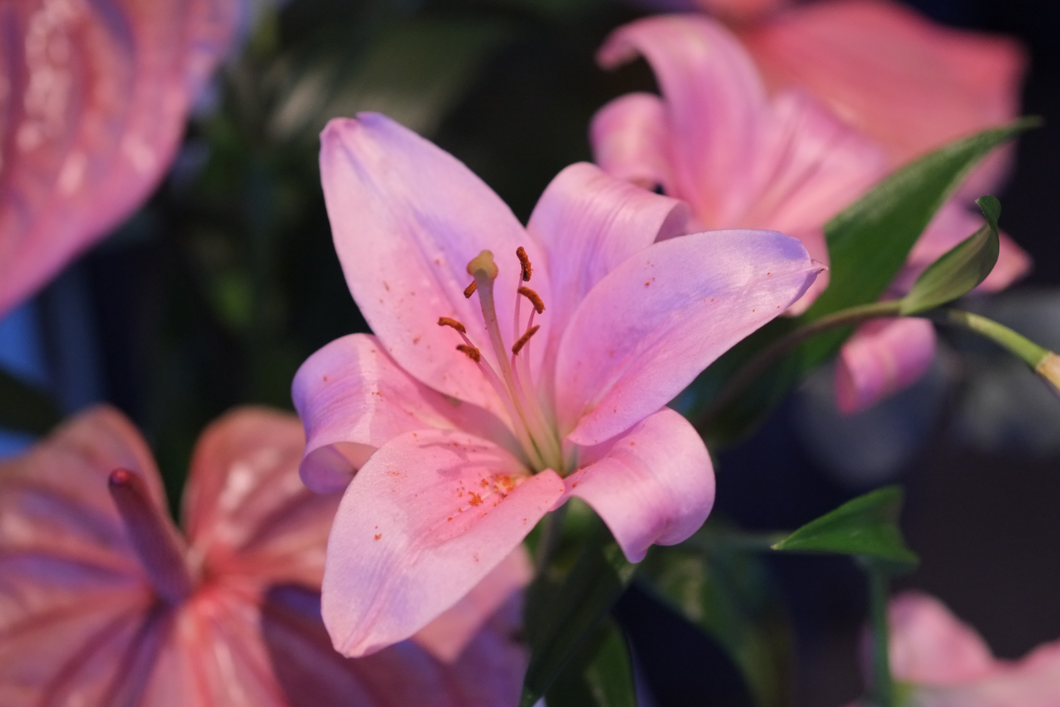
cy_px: 354
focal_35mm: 90
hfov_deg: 22.6
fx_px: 2650
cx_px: 530
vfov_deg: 15.2
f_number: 2.4
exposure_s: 1/28
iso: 3200
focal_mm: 60
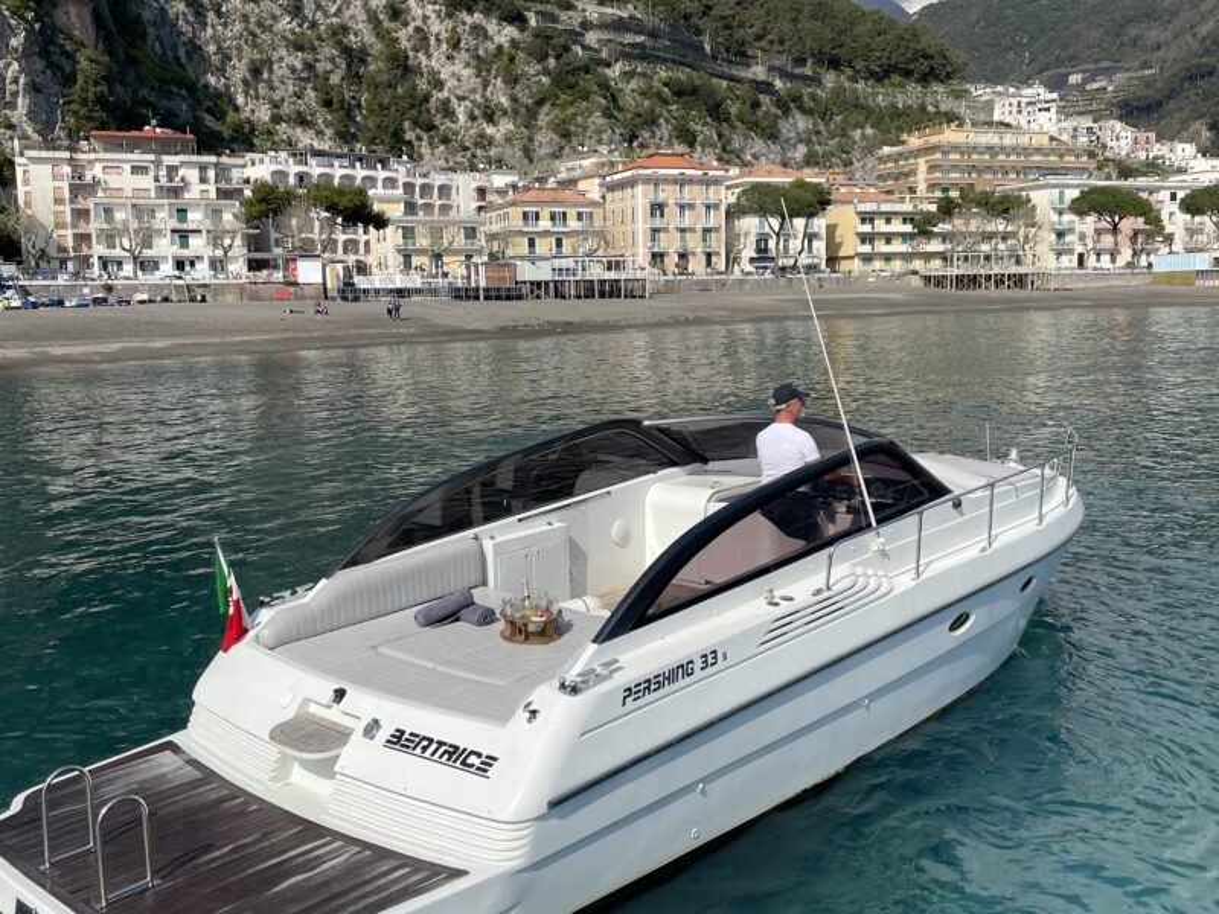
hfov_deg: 67.3
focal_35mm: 26
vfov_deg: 53.1
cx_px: 610
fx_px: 916
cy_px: 457
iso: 32
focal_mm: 4.2
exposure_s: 1/5556
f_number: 1.6
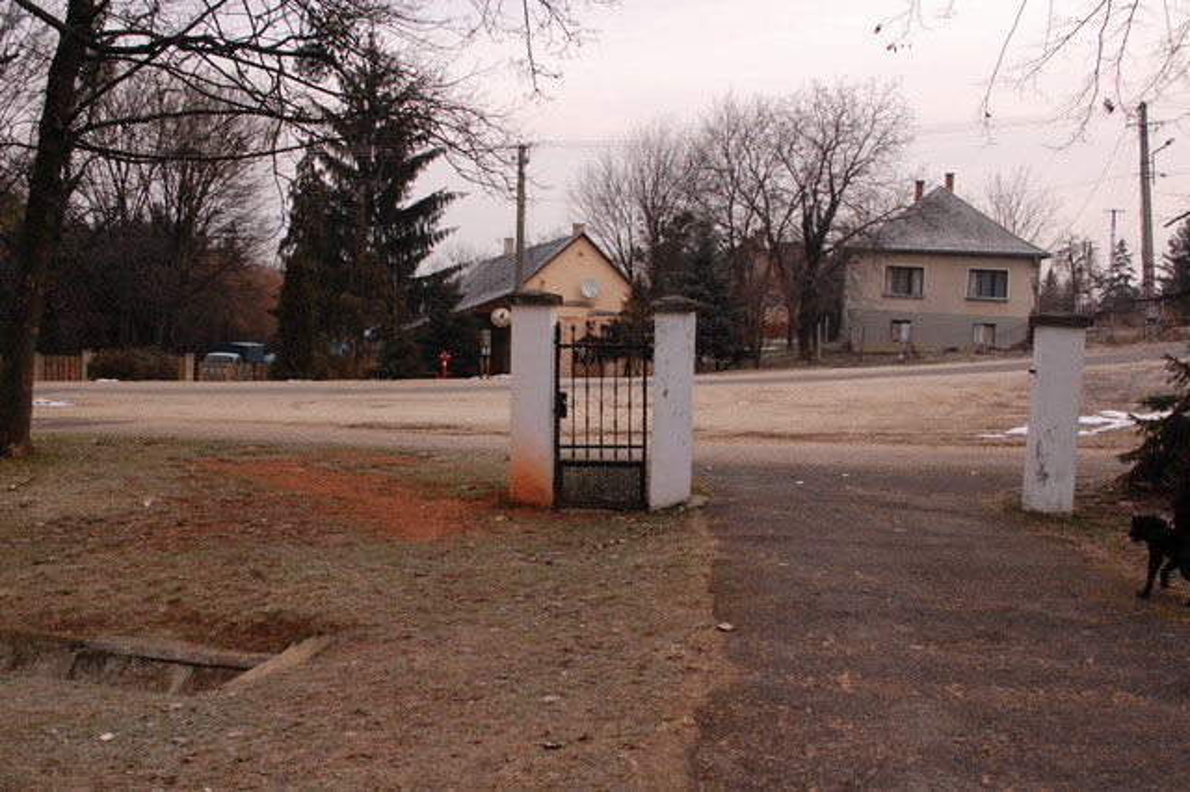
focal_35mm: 36
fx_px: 1189
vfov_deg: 36.8
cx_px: 595
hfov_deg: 53.2
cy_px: 396
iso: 800
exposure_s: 1/250
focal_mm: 24
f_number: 8
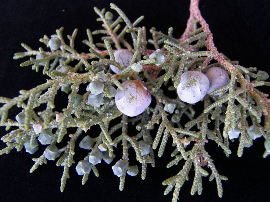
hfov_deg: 61.7
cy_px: 101
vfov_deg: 48.2
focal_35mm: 29
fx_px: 226
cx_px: 135
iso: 80
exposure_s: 1/30
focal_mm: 6
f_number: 3.2
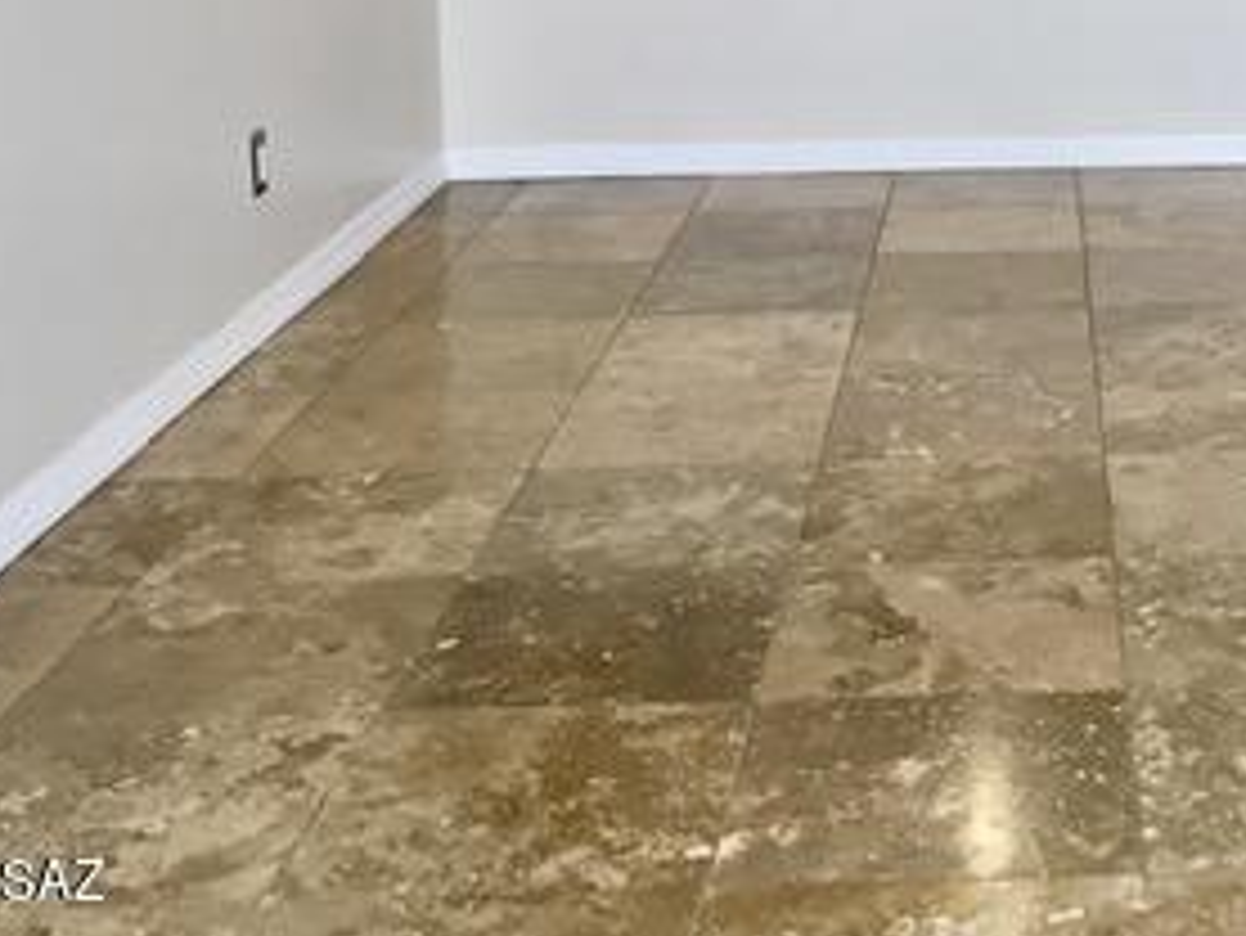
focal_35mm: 67
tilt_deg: -5.1
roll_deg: +0.5
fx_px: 2413
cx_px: 1120
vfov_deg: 20.8
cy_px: -108
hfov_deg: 27.9
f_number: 2.2
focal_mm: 4.15
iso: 25
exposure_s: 1/30
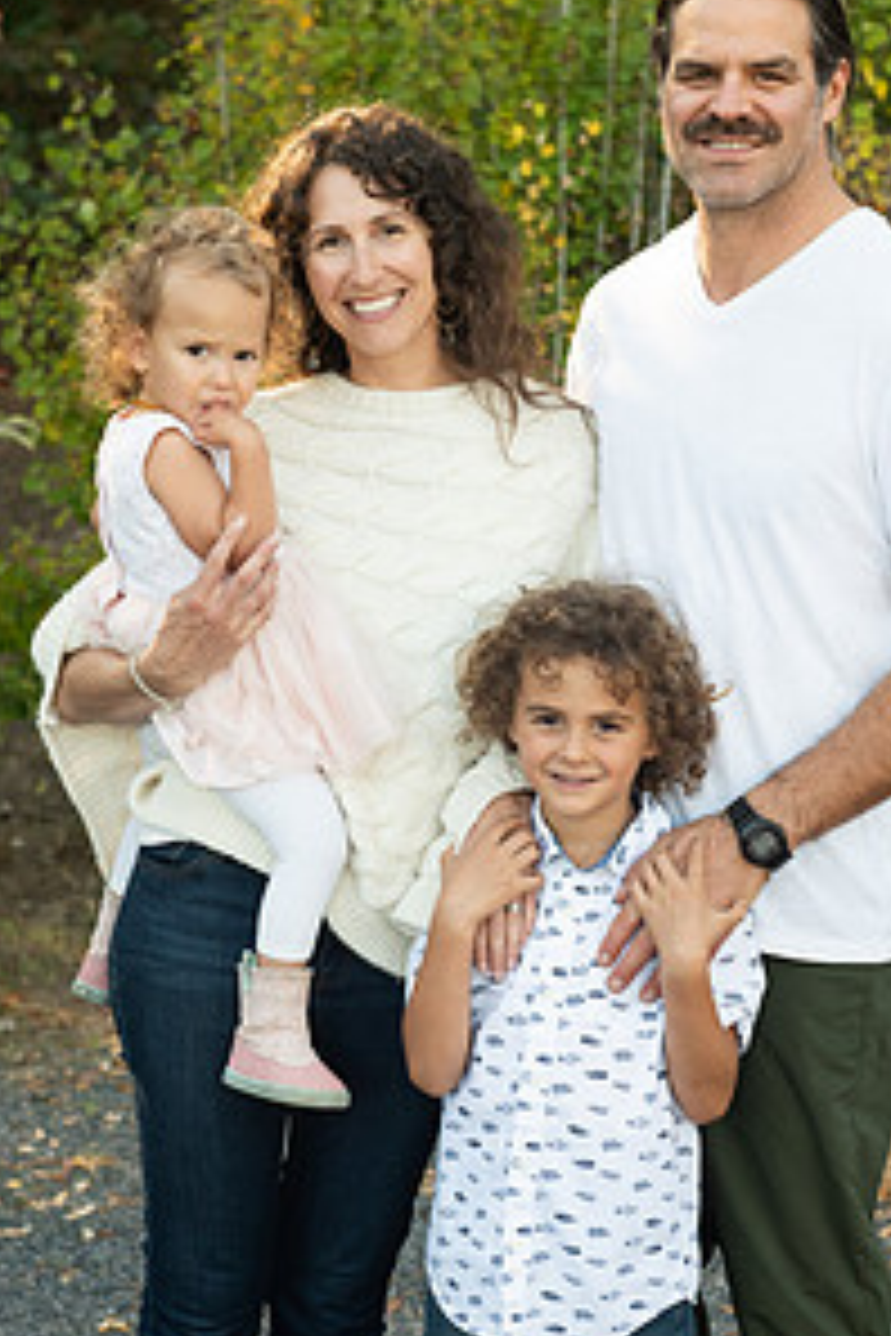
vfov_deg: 22.4
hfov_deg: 15.0
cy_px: 652
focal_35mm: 91
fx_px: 3378
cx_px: 486
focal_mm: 60
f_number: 4.5
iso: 640
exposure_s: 1/400
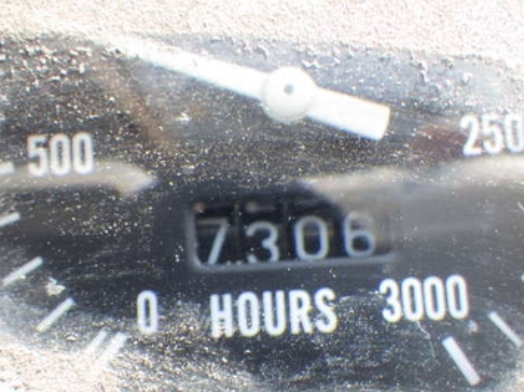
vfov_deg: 31.4
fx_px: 696
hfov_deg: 41.2
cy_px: 246
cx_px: 242
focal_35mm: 46
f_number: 3.8
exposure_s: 1/125
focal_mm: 6.1
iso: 125
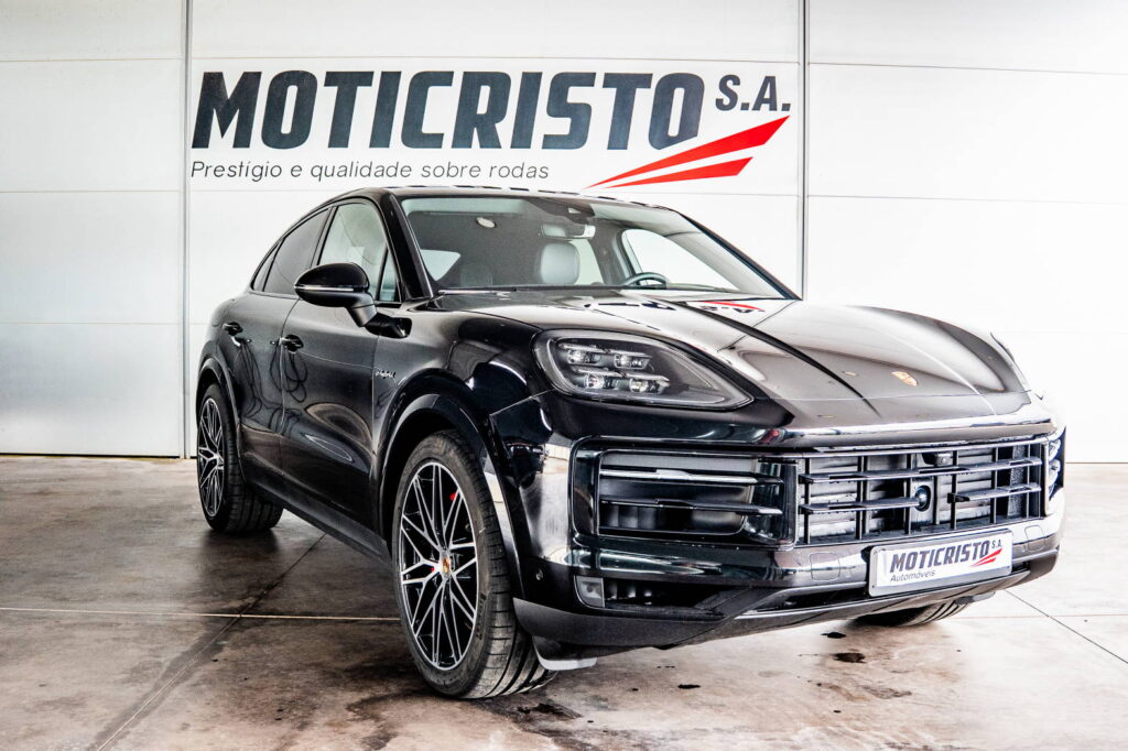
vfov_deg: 36.8
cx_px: 564
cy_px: 376
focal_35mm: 36
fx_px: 1128
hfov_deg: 53.1
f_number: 3.5
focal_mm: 24
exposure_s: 1/320
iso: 640
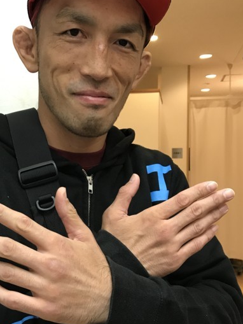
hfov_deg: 32.6
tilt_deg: -3.1
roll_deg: -0.3
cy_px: 187
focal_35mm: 44
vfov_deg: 42.8
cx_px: 79
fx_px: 412
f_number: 1.8
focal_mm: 3.99
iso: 50
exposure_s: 1/16
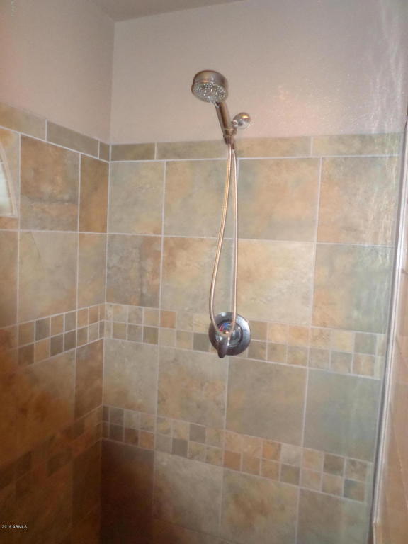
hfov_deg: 54.9
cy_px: 272
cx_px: 204
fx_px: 393
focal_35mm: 25
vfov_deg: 69.4
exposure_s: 1/10
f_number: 2.5
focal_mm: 4.5
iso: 400
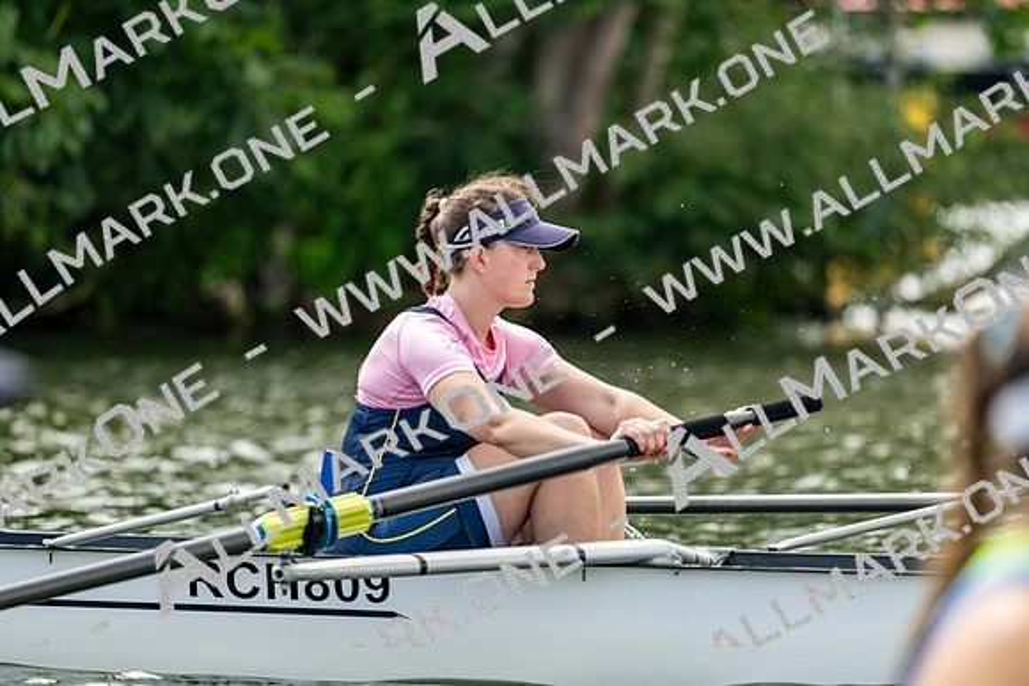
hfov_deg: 5.2
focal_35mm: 400
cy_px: 343
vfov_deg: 3.4
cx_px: 514
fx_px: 11435
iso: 900
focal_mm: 400
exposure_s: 1/2000
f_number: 4.5
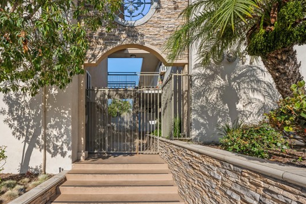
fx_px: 144
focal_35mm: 17
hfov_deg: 92.5
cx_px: 128
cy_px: 102
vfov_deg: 70.4
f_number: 10
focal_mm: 14
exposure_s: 1/200
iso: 100
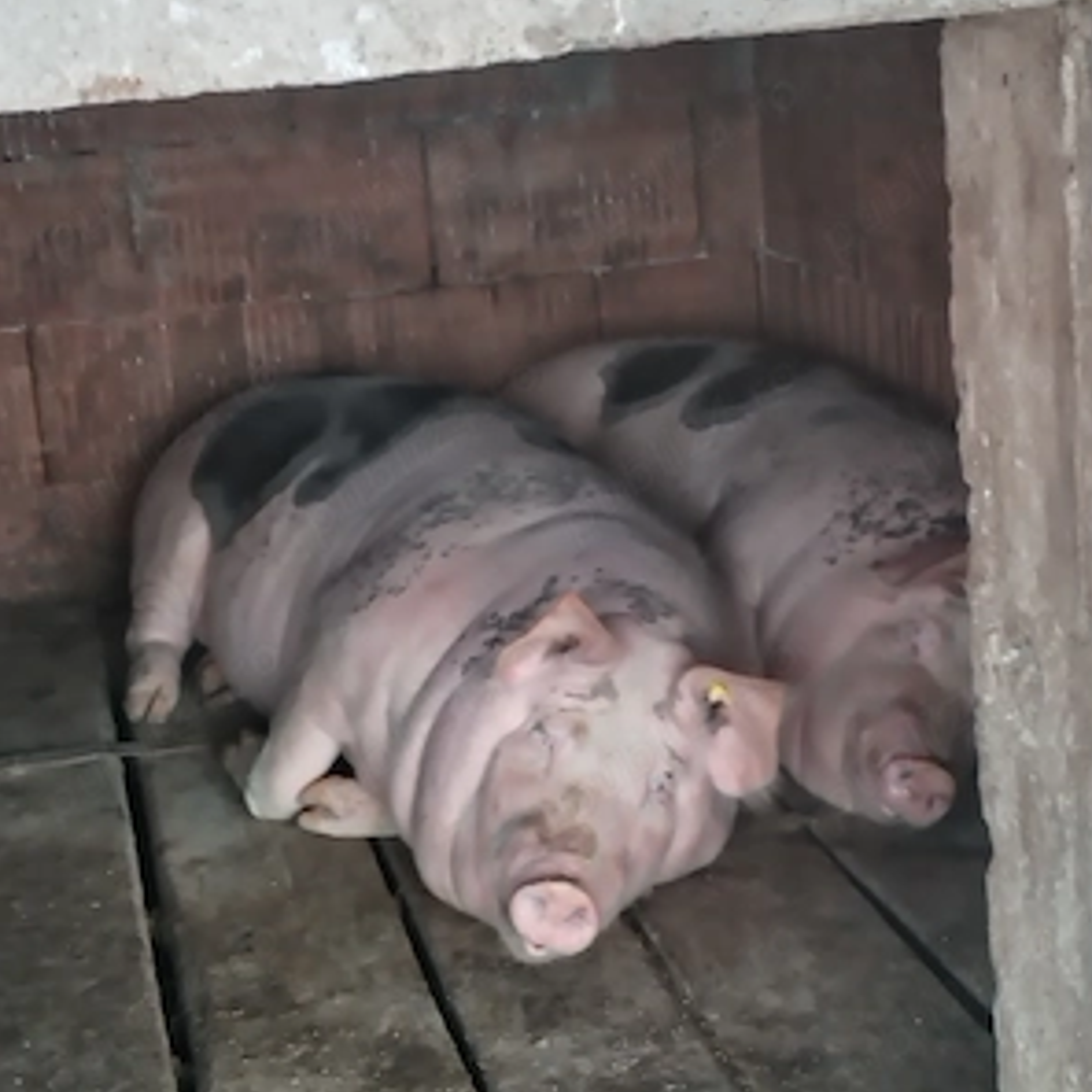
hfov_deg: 25.7
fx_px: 2391
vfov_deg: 25.7
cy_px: 509
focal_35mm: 67
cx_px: 550
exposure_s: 1/40
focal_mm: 4.75
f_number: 1.8
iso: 416
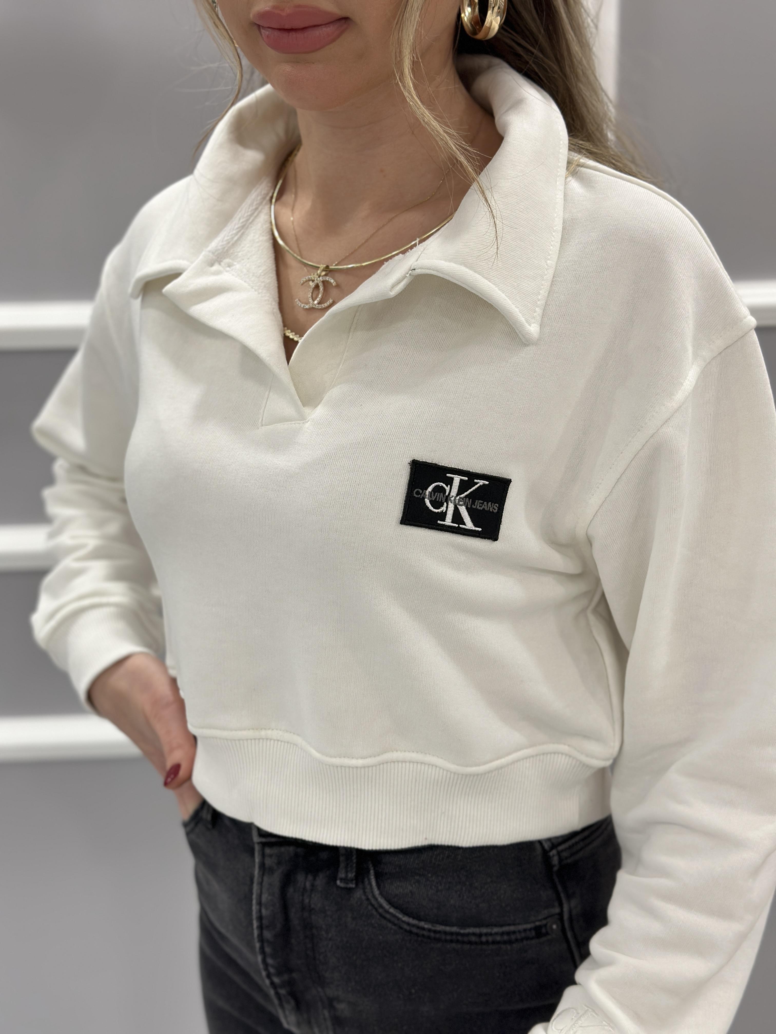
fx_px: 1435
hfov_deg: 30.3
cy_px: 517
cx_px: 388
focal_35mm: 48
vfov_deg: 39.7
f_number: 1.78
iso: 125
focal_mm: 6.86
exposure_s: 1/100
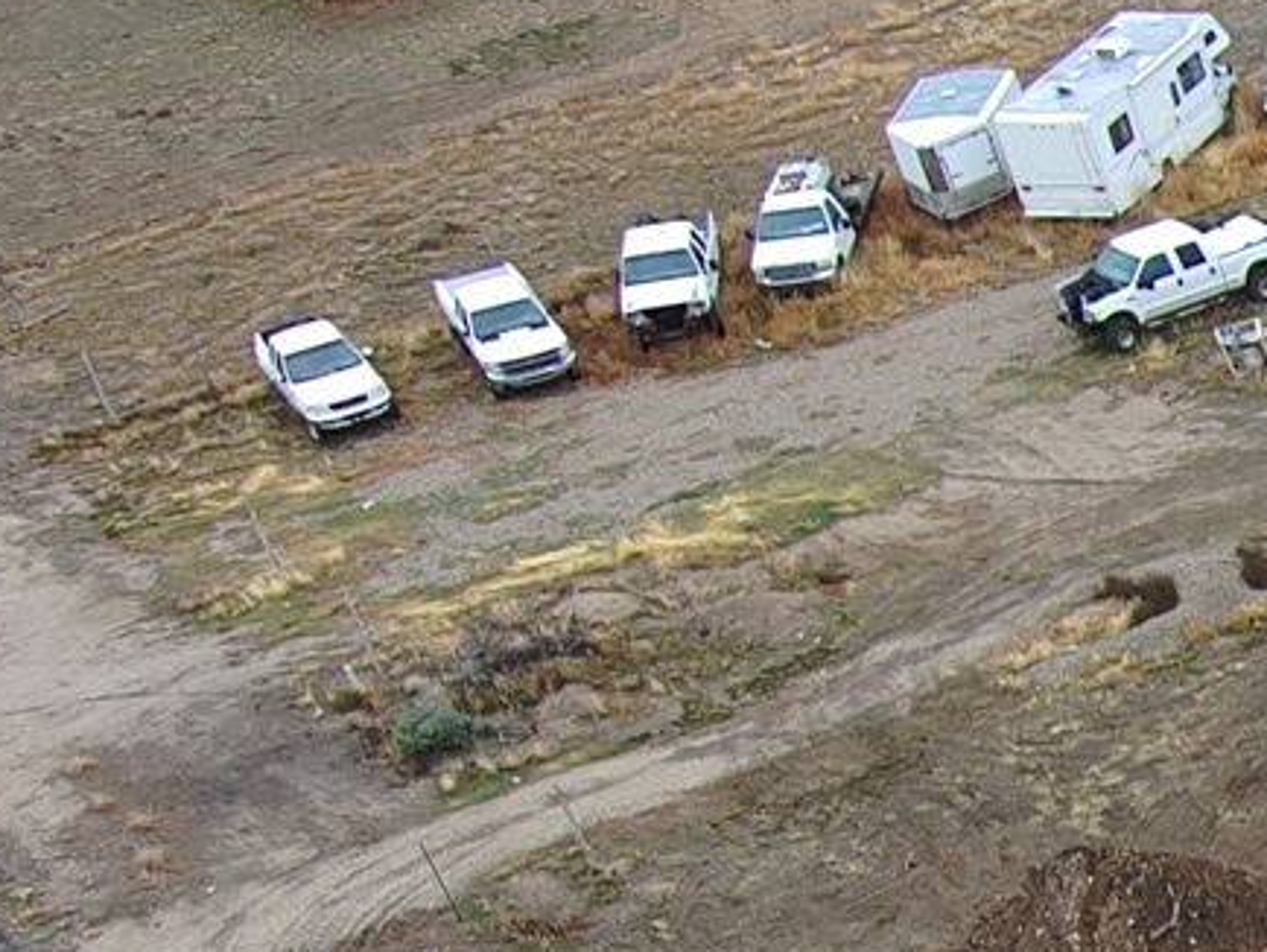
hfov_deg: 14.6
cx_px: 2855
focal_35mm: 99
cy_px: 1502
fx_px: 3626
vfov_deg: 13.9
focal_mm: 3.7
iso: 100
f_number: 2.8
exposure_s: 1/204
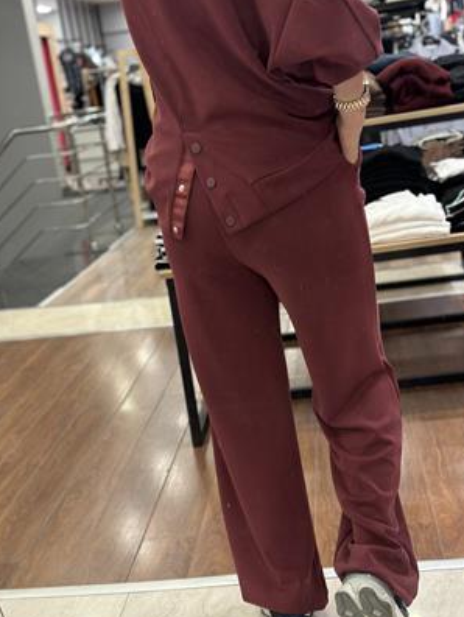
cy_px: 312
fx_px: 892
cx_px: 230
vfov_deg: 38.1
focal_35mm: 50
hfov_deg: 29.2
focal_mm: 6.86
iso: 250
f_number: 1.78
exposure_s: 1/50
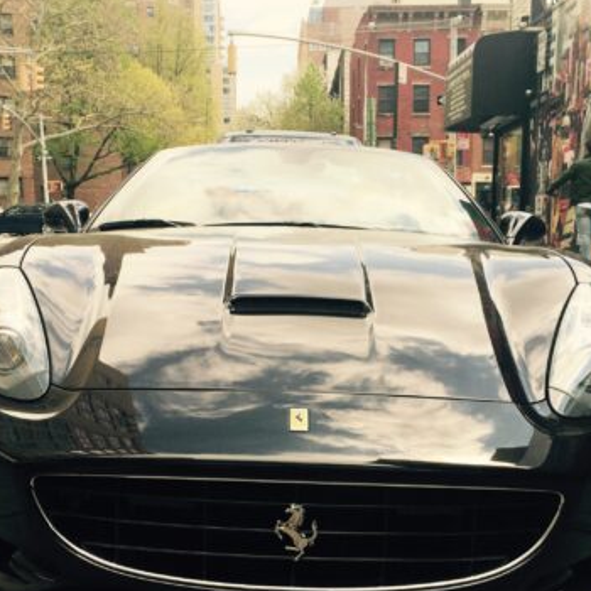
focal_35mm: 44
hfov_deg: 38.3
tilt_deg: -9.3
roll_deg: -0.1
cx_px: 275
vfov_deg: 38.1
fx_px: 850
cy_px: 370
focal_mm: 4.15
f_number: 2.2
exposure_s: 1/807
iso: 32
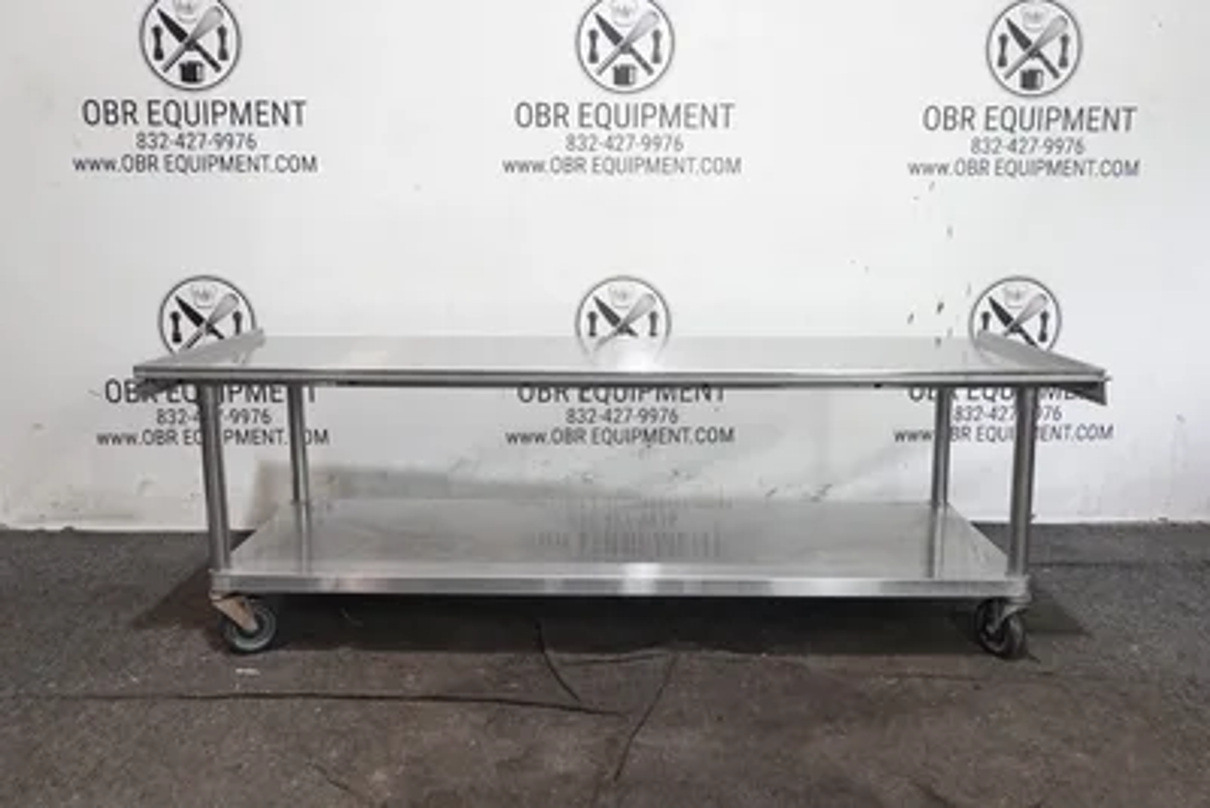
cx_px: 605
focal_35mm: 33
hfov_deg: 57.2
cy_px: 404
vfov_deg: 40.0
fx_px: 1110
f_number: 3.5
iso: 800
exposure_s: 1/40
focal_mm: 12.25
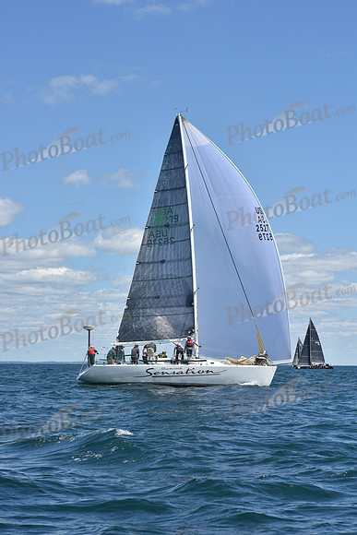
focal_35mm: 85
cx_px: 178
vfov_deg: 23.9
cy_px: 268
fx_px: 1264
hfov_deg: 16.1
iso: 250
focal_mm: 85
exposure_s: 1/800
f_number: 10
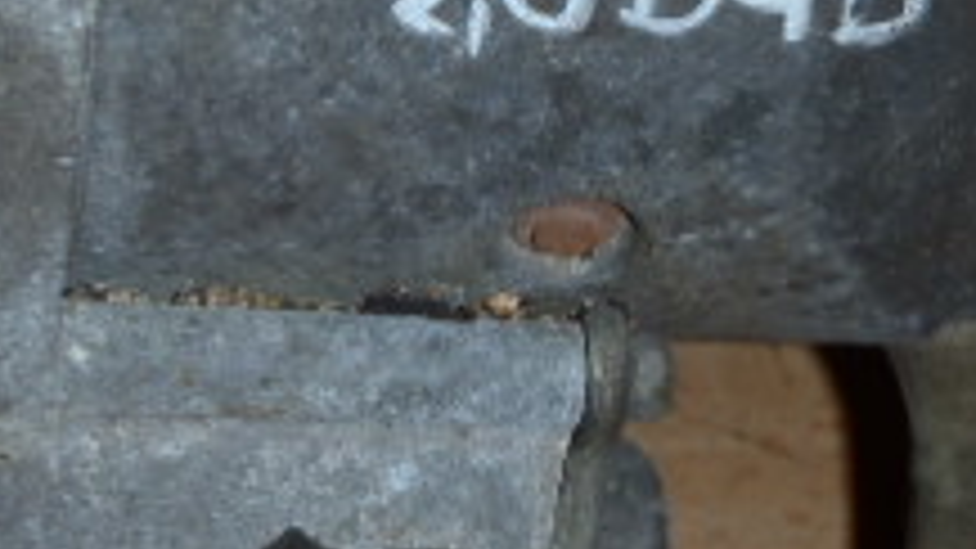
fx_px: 3157
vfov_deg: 9.9
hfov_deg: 17.1
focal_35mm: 122
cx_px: -76
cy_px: 207
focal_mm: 6.83
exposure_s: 1/40
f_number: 4.6
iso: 100
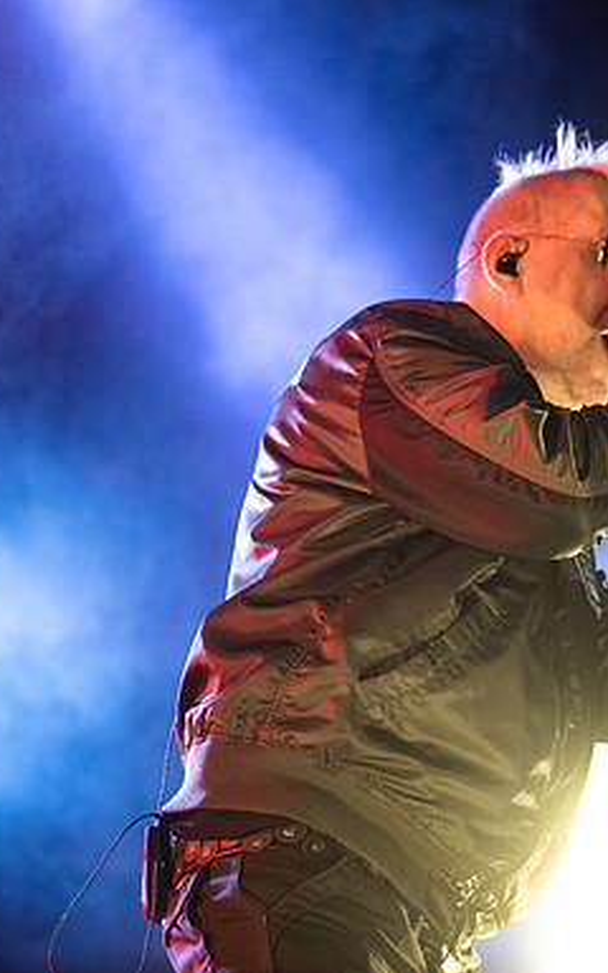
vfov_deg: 15.9
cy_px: 456
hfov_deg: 9.9
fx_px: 3473
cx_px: 618
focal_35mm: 131
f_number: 3.2
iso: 3200
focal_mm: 80
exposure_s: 1/200
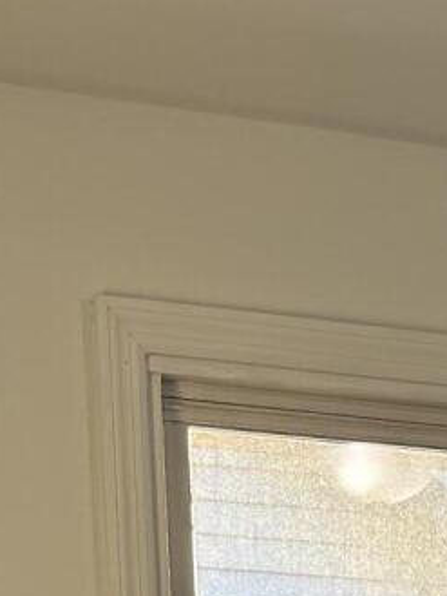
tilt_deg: -8.4
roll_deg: -0.5
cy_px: 1417
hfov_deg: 9.6
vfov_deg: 11.3
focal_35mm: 146
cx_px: 827
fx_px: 2512
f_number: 1.78
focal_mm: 6.76
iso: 100
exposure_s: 1/120
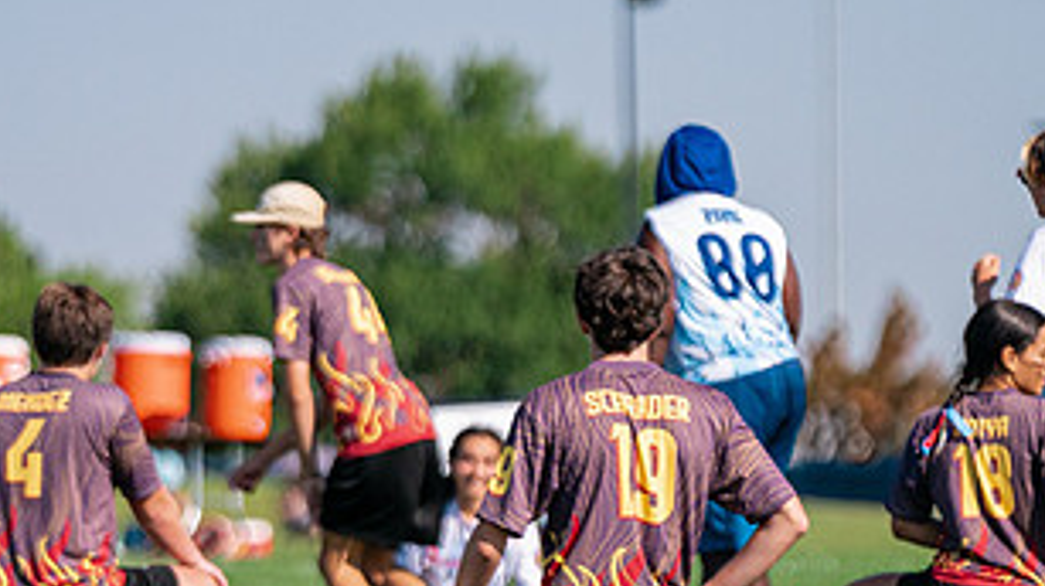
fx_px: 13315
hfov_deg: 4.5
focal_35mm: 481
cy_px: 387
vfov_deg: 2.5
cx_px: 499
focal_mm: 194
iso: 1000
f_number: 2.8
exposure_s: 1/16000
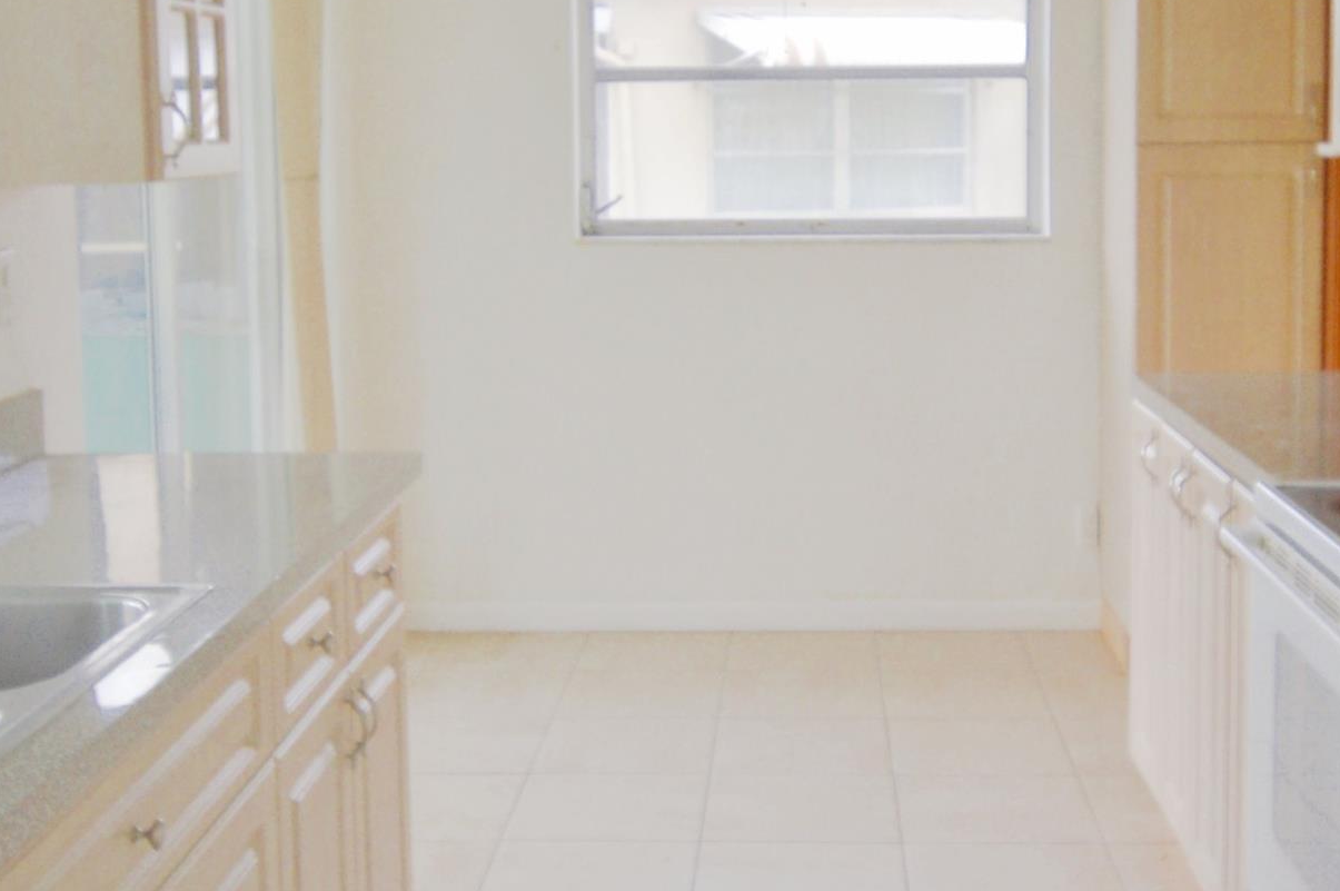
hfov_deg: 38.9
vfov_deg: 26.3
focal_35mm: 51
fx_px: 1896
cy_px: 296
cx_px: 723
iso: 250
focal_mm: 20
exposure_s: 1/125
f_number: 5.6
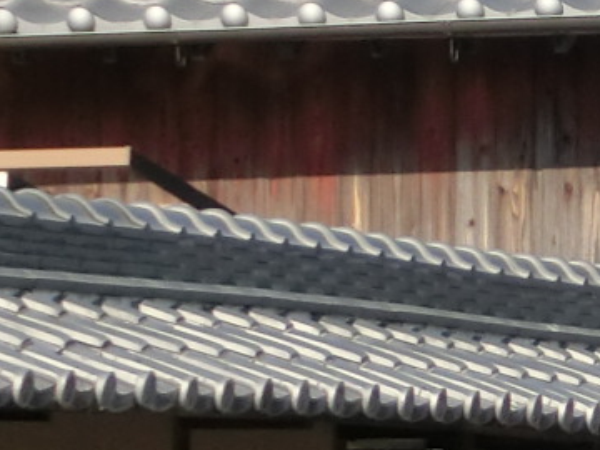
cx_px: 1197
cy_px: 182
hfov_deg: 3.9
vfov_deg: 3.0
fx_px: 8632
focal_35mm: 498
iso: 80
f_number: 4.7
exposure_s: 1/400
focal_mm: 12.1
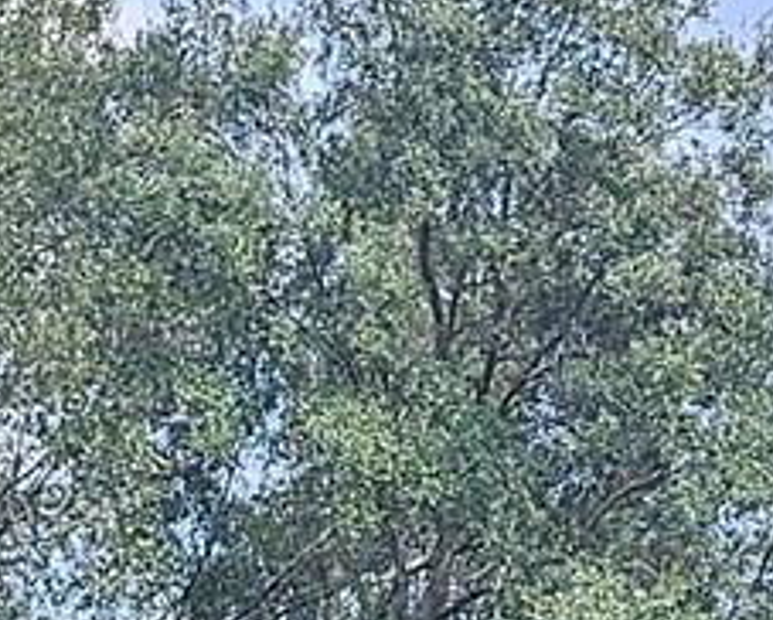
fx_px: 3618
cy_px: 1969
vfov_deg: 8.1
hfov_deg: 12.2
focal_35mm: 158
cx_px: 194
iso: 12
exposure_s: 1/180
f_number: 1.7
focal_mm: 6.3
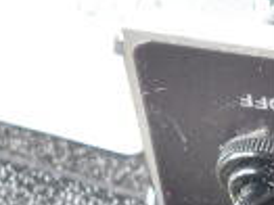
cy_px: 185
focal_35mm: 322
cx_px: 454
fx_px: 2546
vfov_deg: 4.6
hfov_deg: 6.1
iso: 1600
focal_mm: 48
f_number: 5.3
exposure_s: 1/100
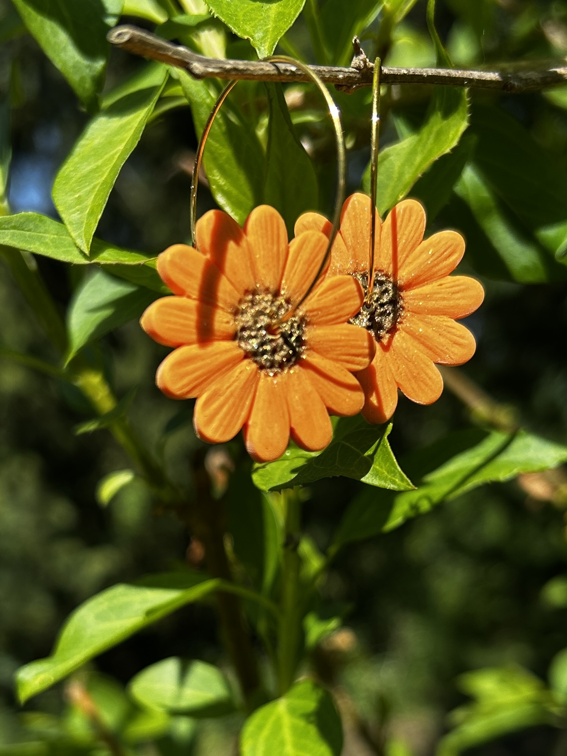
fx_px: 568
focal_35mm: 26
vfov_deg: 67.3
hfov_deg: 53.1
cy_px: 378
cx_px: 284
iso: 50
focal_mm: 5.7
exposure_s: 1/2045
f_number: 1.5
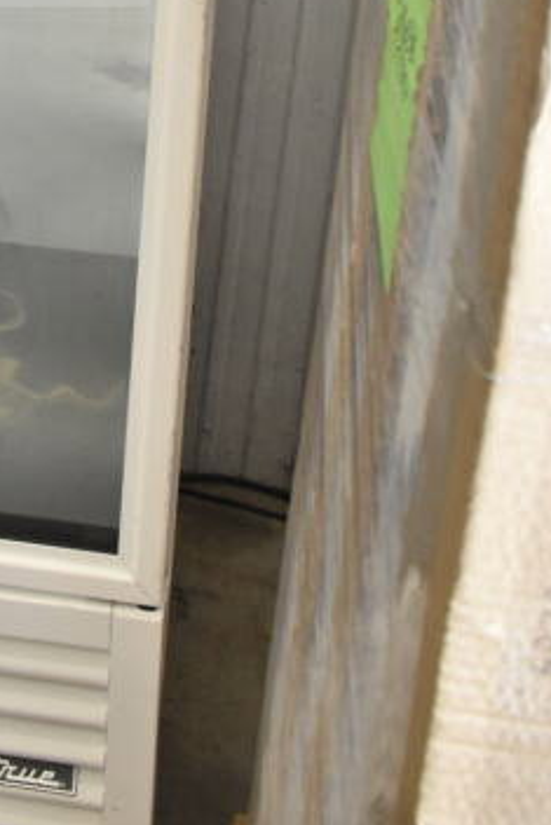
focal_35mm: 78
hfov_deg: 16.7
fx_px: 1789
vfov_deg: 23.6
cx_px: -115
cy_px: -180
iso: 1600
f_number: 5.6
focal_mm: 20
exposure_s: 1/125
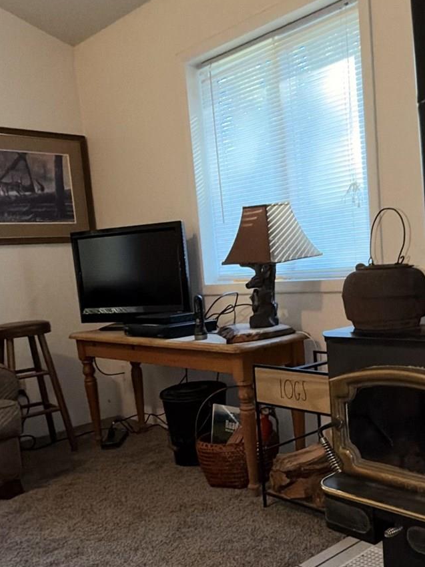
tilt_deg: -8.0
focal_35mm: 38
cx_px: 308
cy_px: 356
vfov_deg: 48.5
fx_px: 622
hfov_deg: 37.0
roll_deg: +3.1
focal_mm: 2.22
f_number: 2.2
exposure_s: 1/60
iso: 100
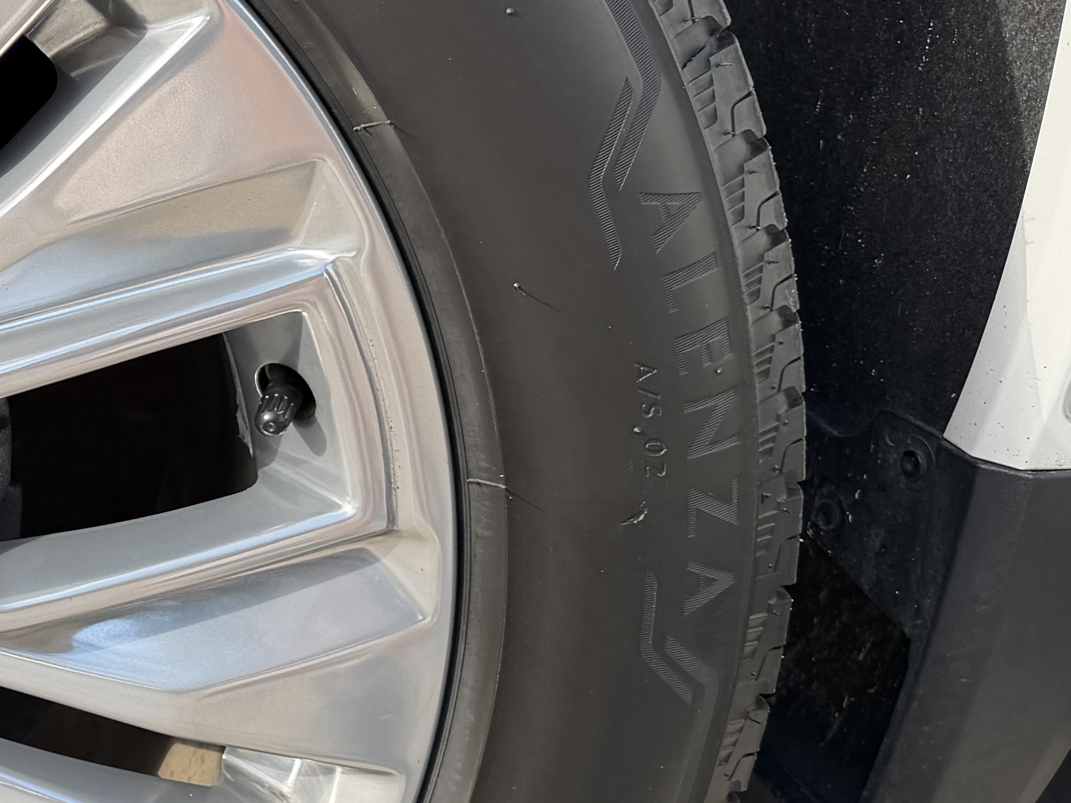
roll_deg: -0.4
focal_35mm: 71
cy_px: 435
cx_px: -454
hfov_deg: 23.1
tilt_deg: -20.4
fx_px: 2197
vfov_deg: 20.7
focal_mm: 6.76
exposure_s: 1/632
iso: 80
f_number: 1.78
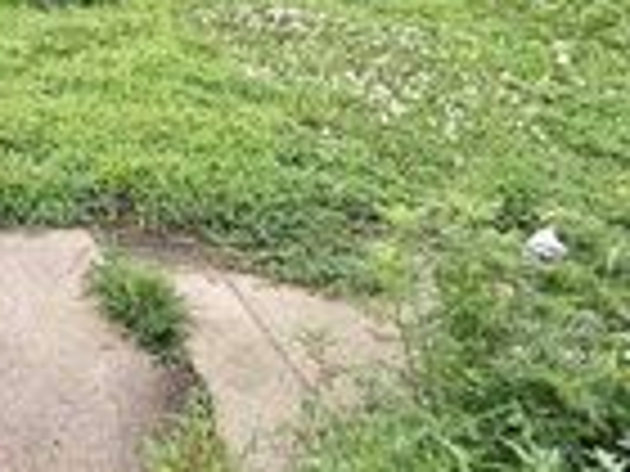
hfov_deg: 32.2
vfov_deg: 23.5
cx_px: -112
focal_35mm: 50
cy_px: -227
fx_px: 910
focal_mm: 2.22
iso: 40
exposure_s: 1/502
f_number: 2.2
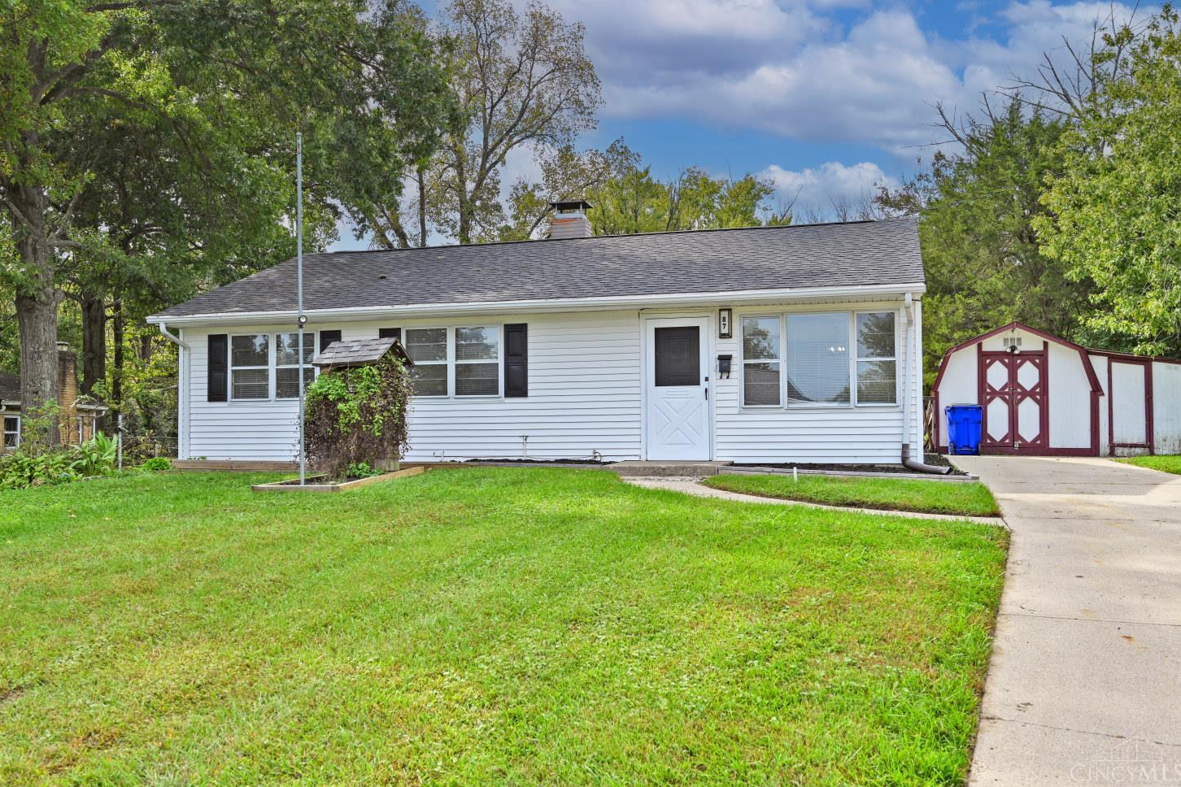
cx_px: 585
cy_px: 394
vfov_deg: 42.3
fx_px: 1017
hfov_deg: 60.3
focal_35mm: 31
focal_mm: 30
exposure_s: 1/320
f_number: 6.3
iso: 100
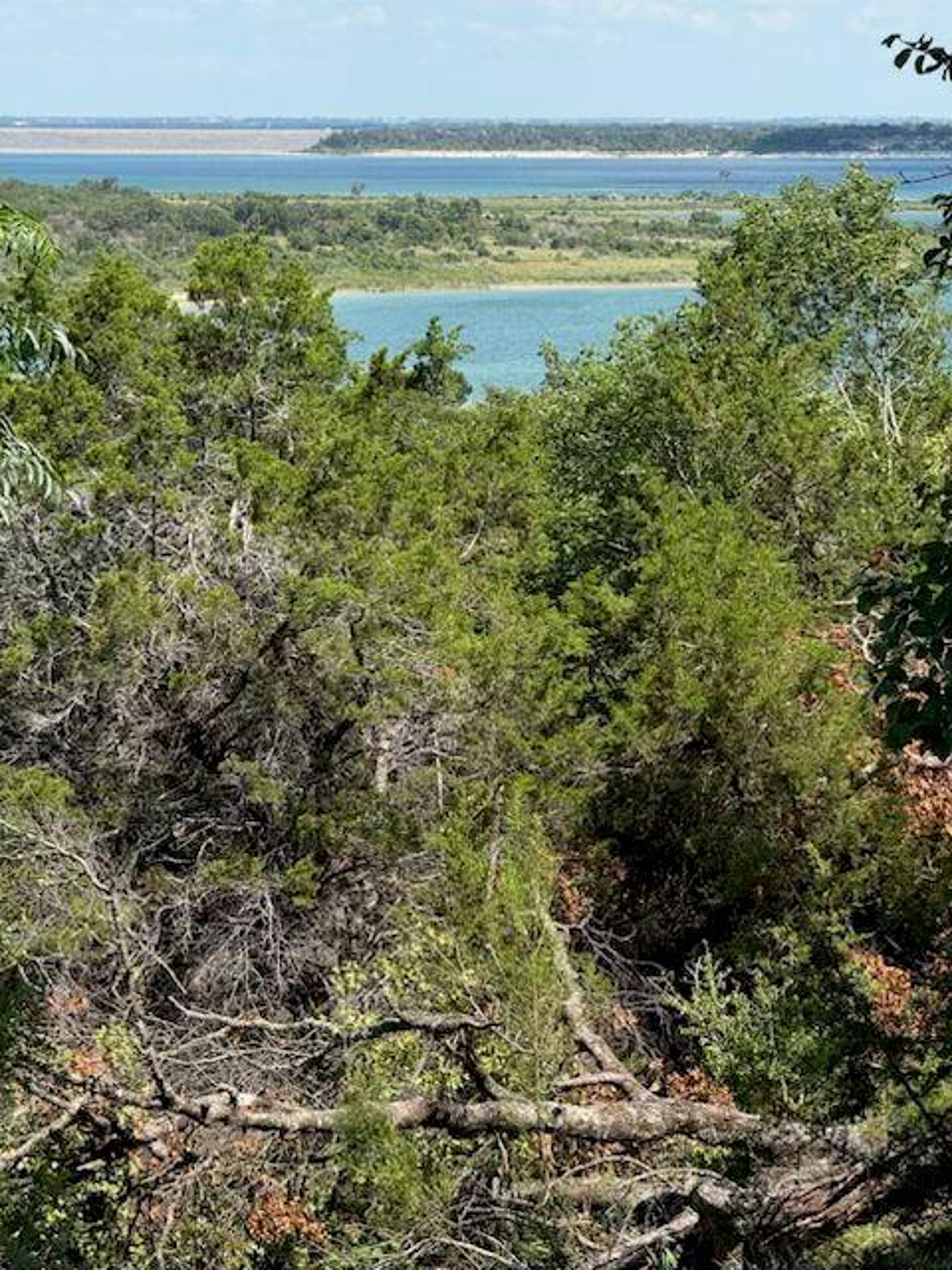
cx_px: 476
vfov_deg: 16.4
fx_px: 4400
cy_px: 635
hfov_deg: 12.3
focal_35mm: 120
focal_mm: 15.66
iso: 64
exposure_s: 1/1248
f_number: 2.8
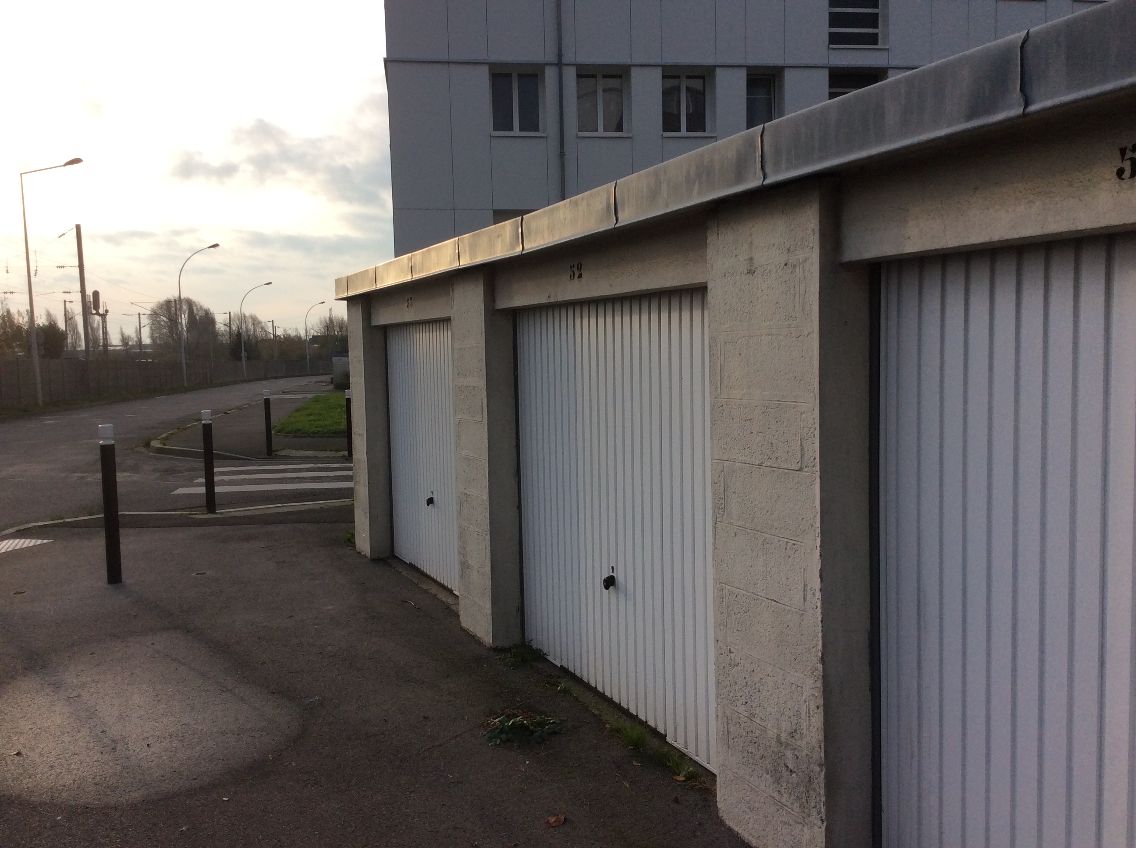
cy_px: 424
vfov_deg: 44.1
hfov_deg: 56.9
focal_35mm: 32
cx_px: 568
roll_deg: +2.7
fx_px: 1049
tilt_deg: -3.3
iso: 32
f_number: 2.4
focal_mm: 3.3
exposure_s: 1/907
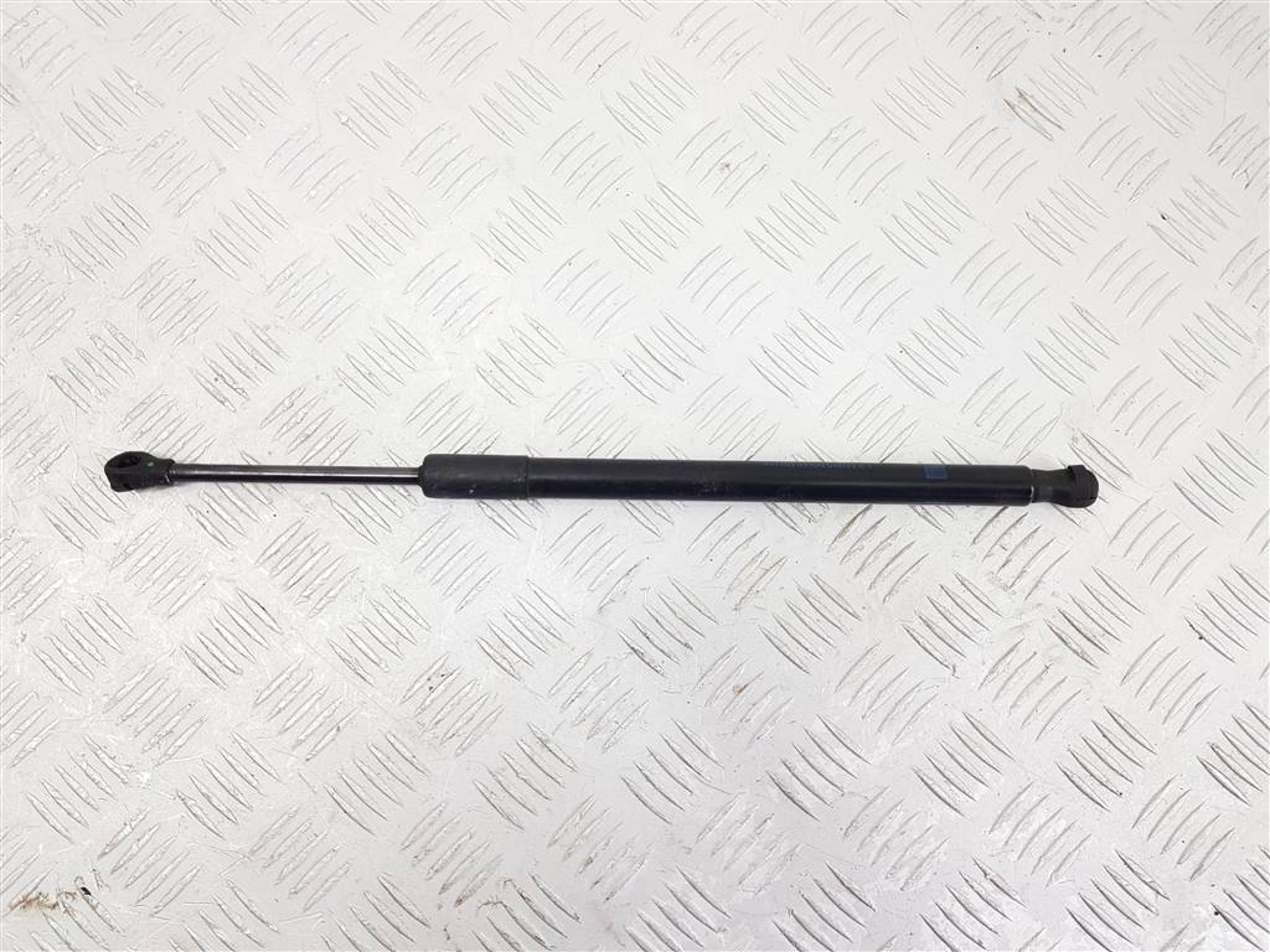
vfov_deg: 53.1
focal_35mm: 26
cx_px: 635
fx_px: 954
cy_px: 476
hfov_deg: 67.3
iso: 50
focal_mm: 4.2
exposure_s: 1/50
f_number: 1.7
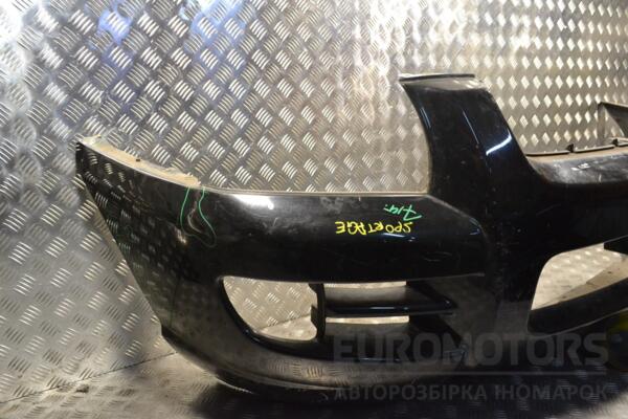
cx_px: 314
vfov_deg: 43.6
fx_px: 523
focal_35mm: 30
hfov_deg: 61.9
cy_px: 210
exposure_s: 1/250
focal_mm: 20
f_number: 8
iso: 3200
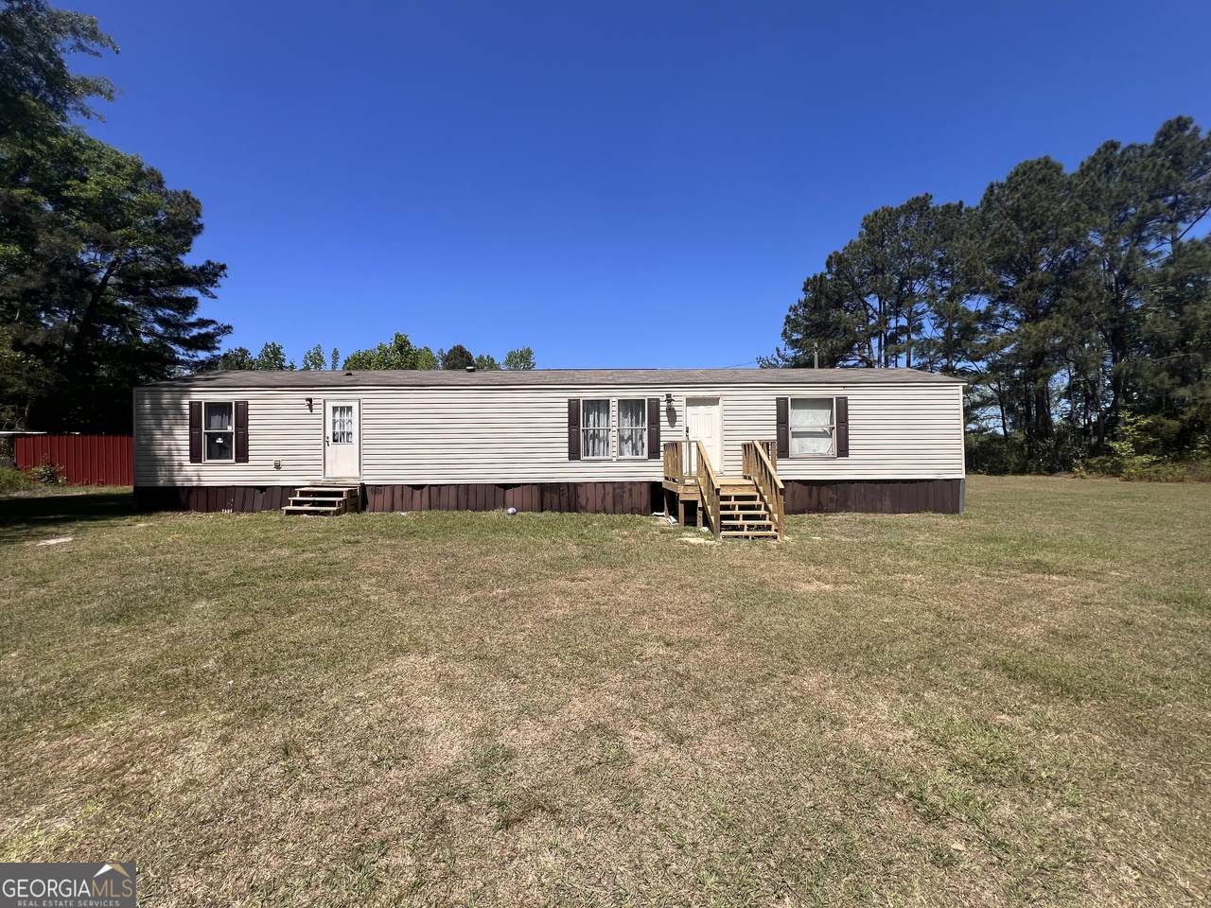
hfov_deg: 106.2
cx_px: 606
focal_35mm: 13
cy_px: 454
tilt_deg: +0.7
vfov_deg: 89.9
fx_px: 455
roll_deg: +0.2
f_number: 1.8
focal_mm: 1.57
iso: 32
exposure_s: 1/2320
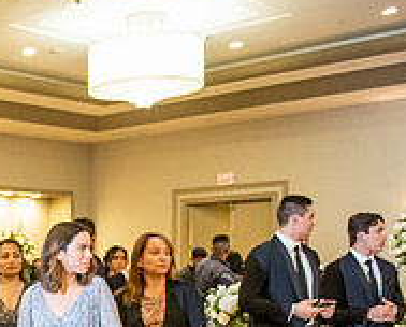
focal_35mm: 69
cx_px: -125
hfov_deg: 24.0
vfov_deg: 21.4
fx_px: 831
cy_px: 332
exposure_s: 1/80
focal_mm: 24
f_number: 2.8
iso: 1600
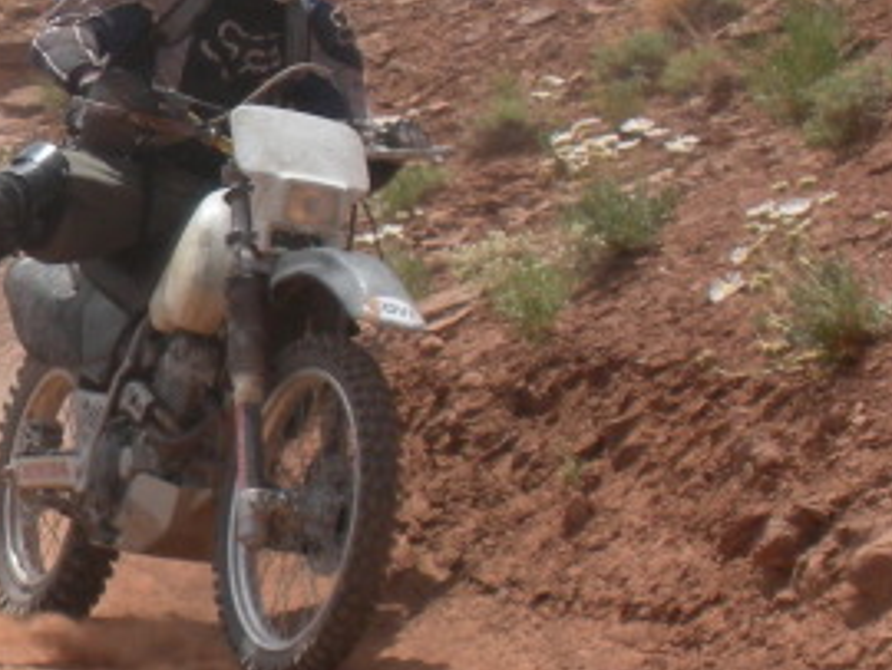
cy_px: -66
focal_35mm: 197
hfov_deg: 9.8
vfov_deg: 7.5
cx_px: -317
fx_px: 5081
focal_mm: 9.1
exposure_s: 1/772
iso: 64
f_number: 4.4
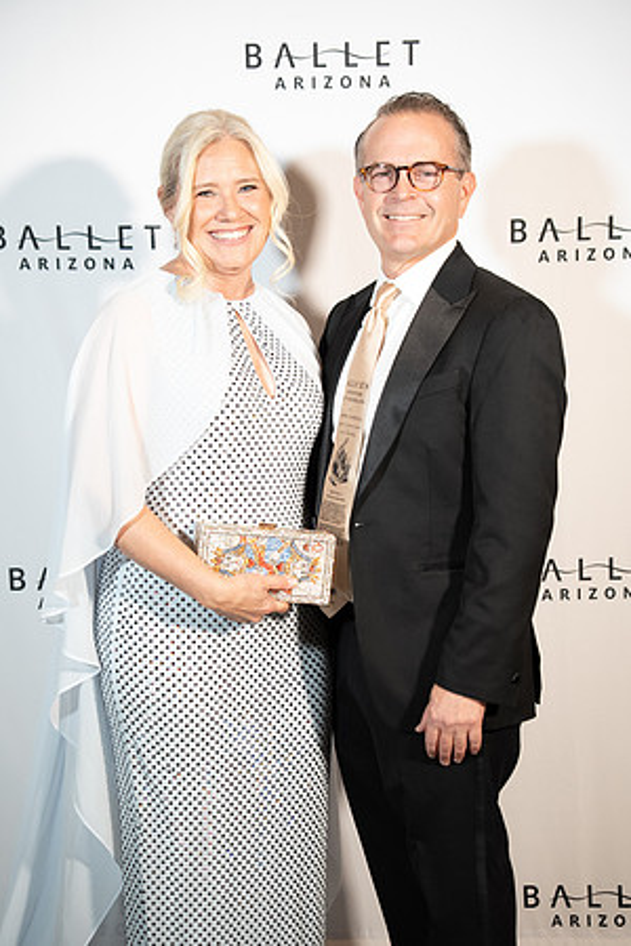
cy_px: 473
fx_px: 1683
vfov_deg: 31.4
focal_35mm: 64
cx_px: 316
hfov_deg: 21.2
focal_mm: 64
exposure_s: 1/160
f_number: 2.8
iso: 1600
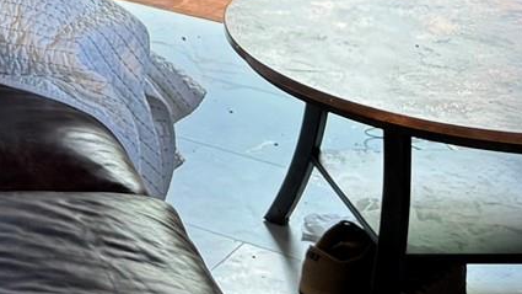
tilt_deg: -4.0
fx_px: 1744
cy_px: -467
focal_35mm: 126
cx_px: -298
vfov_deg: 8.6
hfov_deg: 15.5
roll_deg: +0.5
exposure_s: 1/60
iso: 125
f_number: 1.78
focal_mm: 6.76
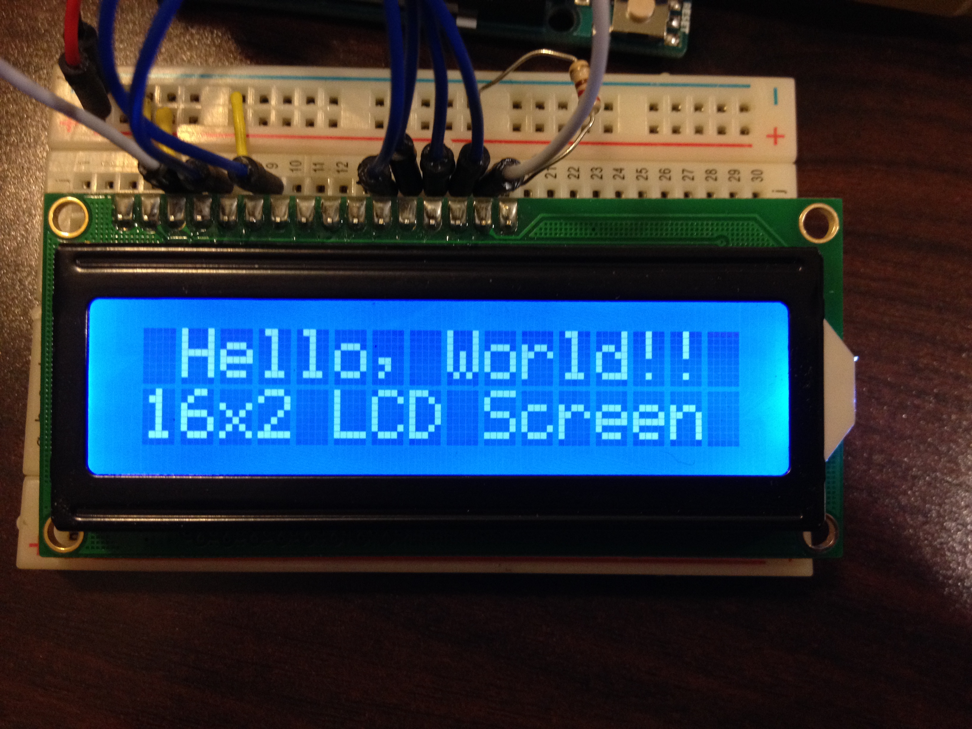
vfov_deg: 40.7
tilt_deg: -82.0
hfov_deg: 52.6
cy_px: 364
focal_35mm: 35
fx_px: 983
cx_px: 486
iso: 250
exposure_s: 1/20
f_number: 2.4
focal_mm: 4.28
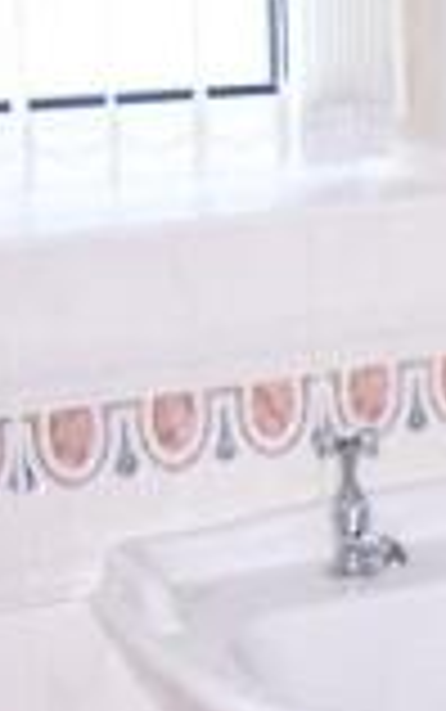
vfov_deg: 14.3
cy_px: 902
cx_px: 971
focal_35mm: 141
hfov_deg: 8.7
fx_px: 2737
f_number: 3
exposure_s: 1/60
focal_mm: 6
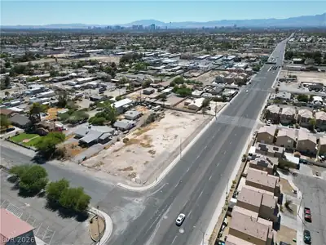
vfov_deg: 56.8
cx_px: 163
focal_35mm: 24
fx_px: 226
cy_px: 122
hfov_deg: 71.6
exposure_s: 1/4000
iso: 130
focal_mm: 6.72
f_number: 1.7
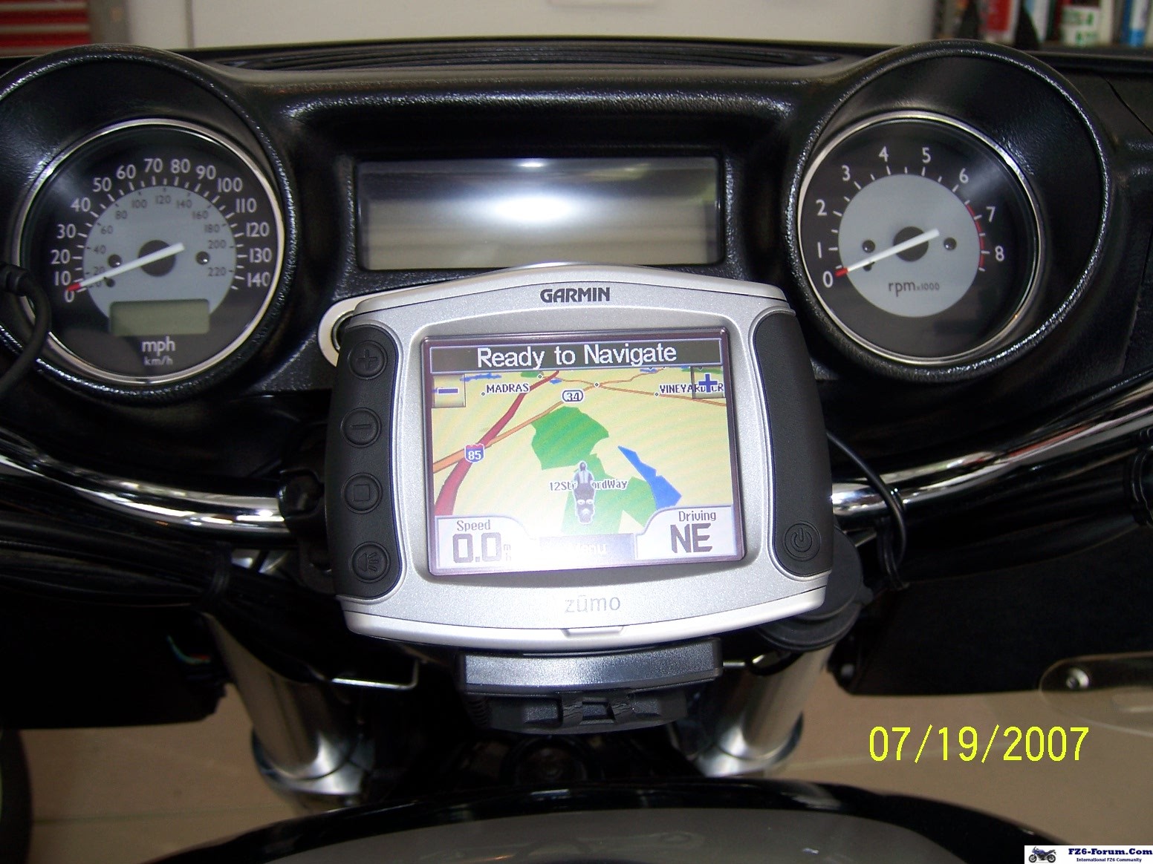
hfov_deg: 51.4
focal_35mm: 36
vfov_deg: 39.7
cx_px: 576
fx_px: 1199
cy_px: 432
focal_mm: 6.2
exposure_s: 1/60
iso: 80
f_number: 2.8
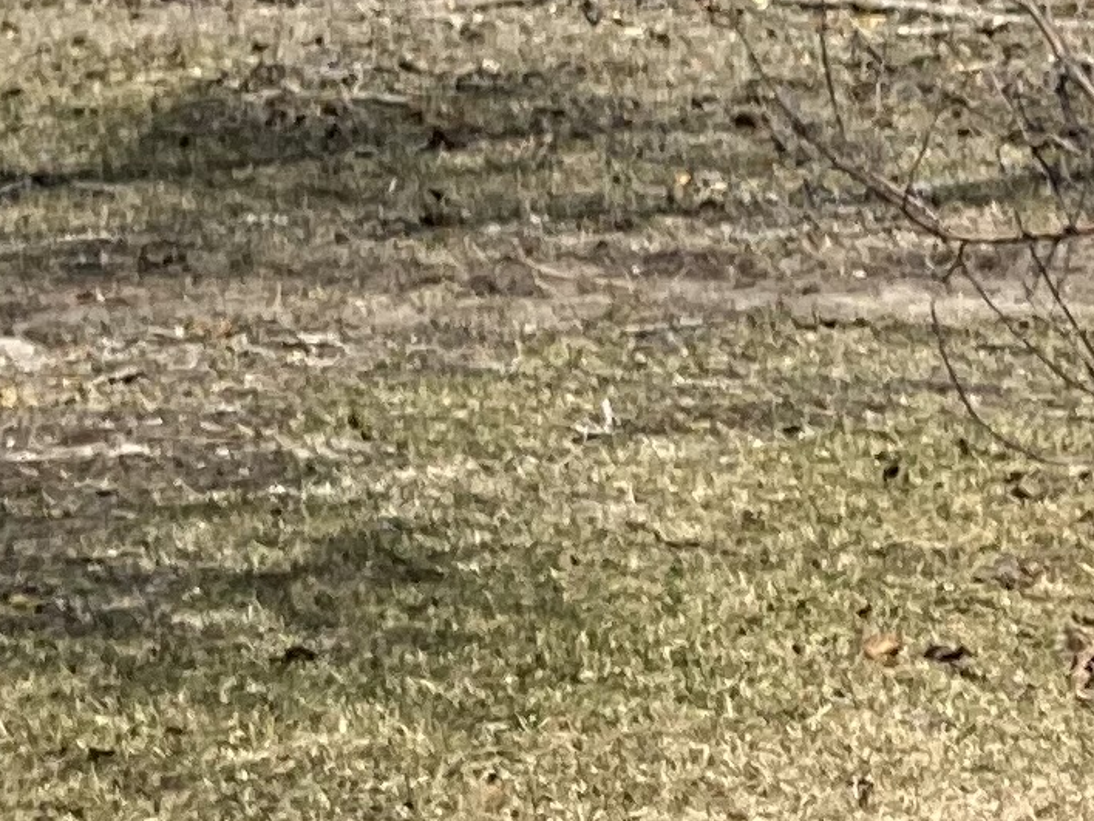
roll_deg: +1.9
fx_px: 9355
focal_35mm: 296
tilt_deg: -10.7
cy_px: 912
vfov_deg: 5.0
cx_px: 2924
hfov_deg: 6.3
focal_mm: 6
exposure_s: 1/1597
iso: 20
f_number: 2
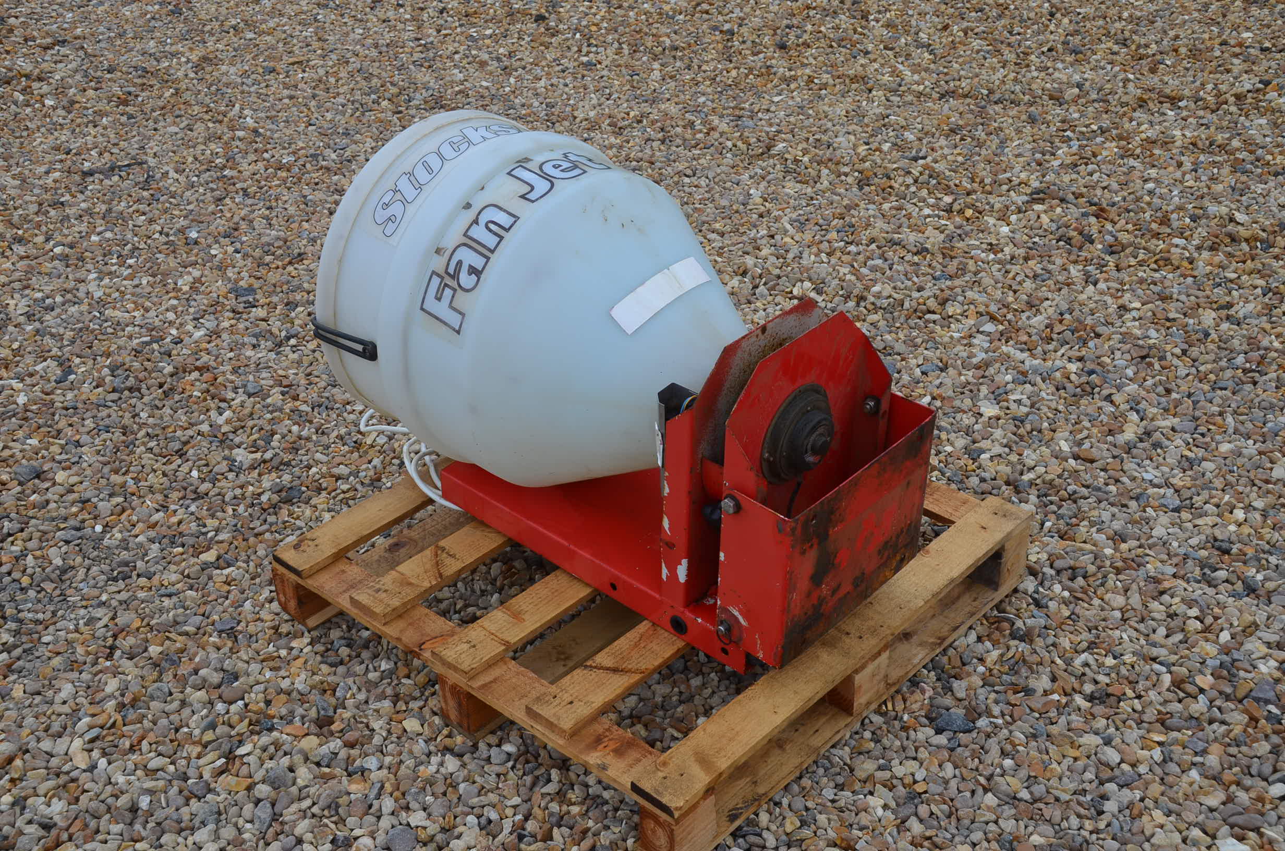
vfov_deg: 31.8
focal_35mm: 42
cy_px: 426
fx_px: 1496
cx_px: 642
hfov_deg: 46.5
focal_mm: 28
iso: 200
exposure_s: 1/200
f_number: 7.1
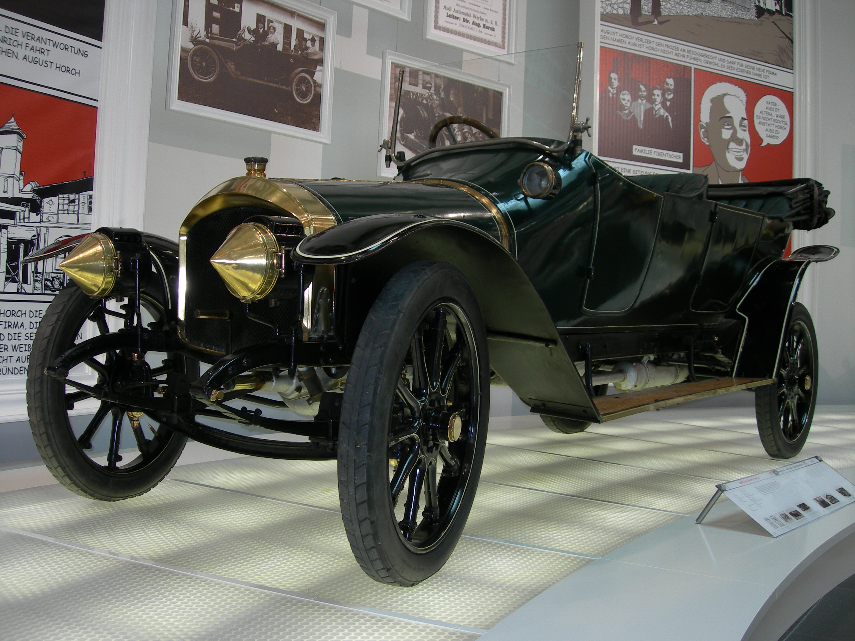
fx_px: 939
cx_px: 428
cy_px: 320
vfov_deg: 37.7
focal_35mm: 38
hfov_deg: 49.0
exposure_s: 1/30
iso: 50
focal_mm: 7.8
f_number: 2.8
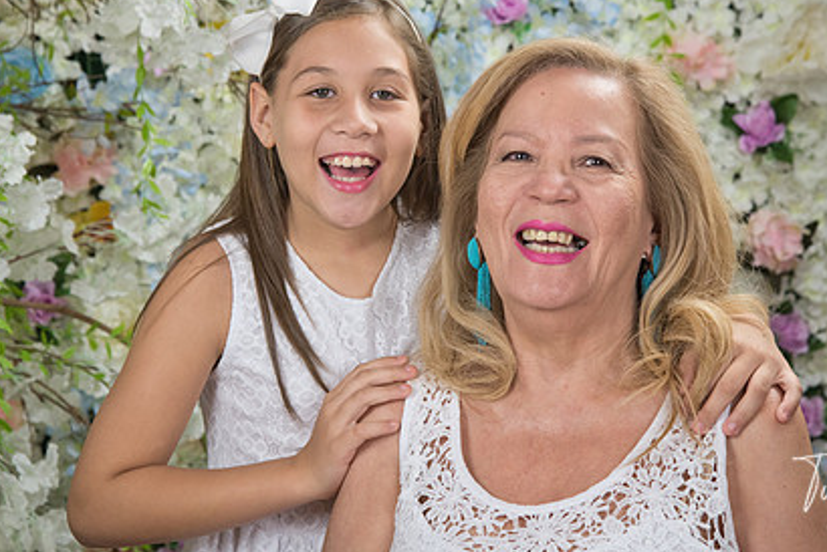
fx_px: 2988
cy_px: 168
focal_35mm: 130
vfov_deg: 10.6
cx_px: 430
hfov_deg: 15.8
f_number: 5
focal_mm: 92
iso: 1250
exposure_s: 1/125
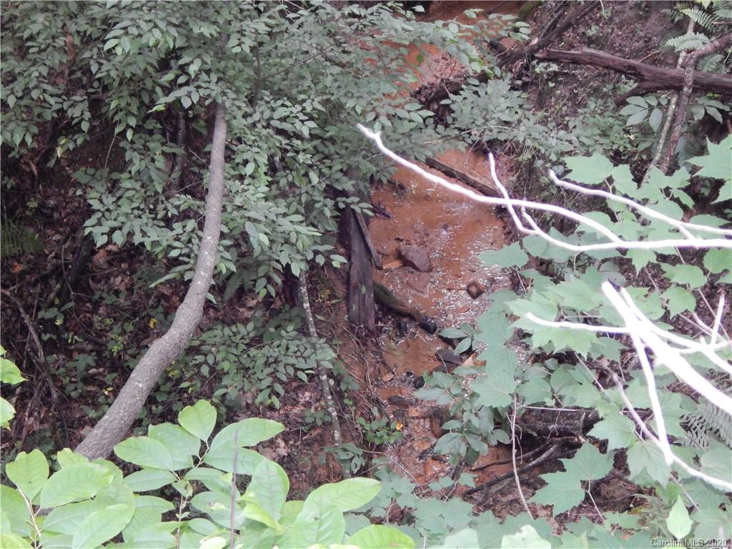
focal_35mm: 69
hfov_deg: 28.2
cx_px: 366
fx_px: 1459
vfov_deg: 21.3
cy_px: 274
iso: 720
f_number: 4.1
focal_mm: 12.3
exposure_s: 1/30
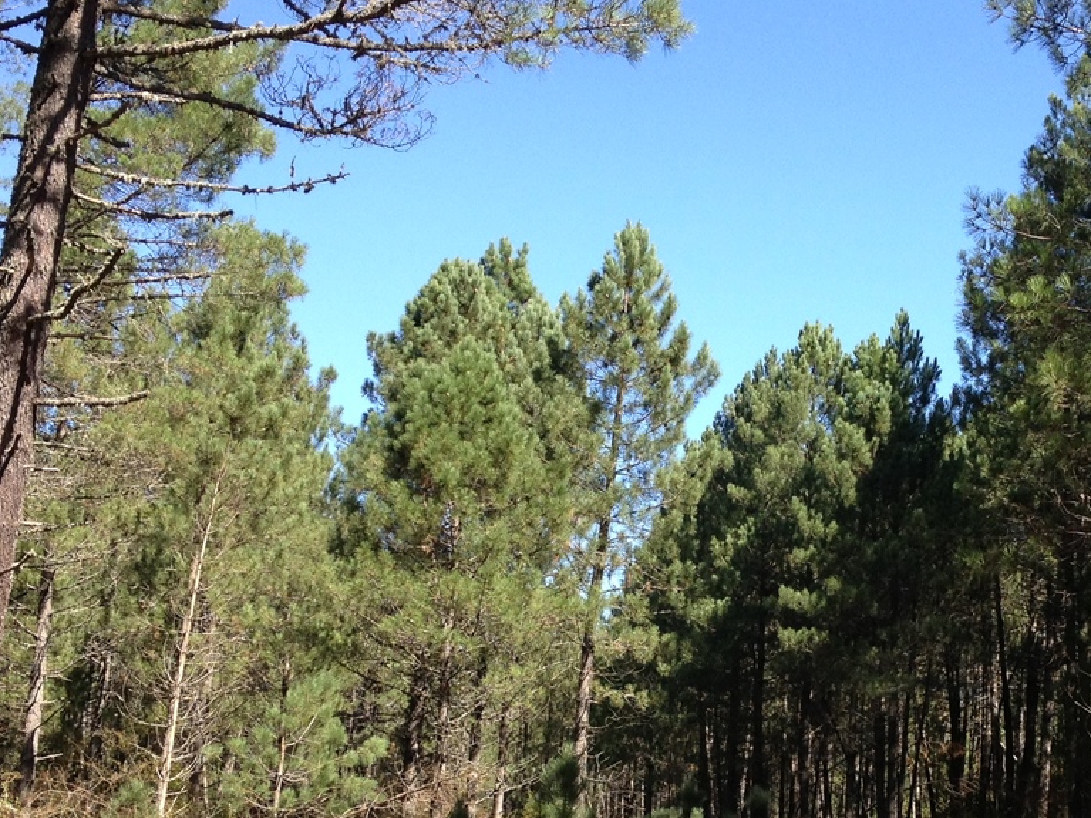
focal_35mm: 73
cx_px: 768
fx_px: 2300
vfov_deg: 19.9
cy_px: 699
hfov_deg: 26.5
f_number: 2.4
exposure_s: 1/546
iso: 64
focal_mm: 4.28
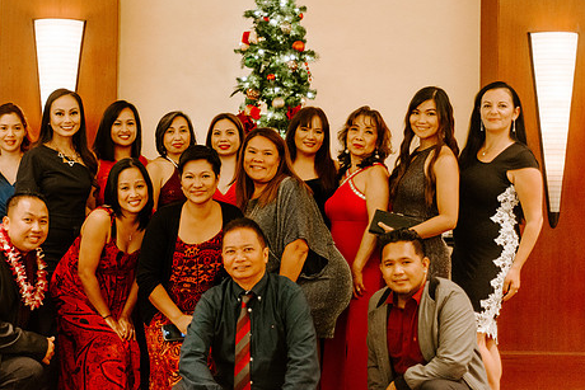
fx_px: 1024
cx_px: 225
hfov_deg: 31.8
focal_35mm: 63
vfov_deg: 21.6
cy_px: 170
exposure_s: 1/100
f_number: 2
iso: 2000
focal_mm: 50
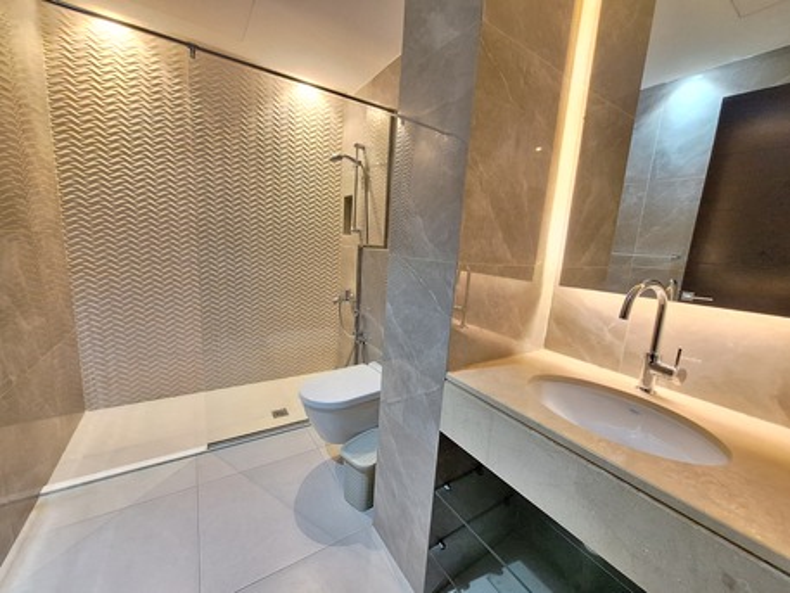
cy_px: 296
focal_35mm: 13
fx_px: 297
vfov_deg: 89.9
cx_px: 395
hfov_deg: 106.2
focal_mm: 1.74
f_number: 2.2
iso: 320
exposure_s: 1/25
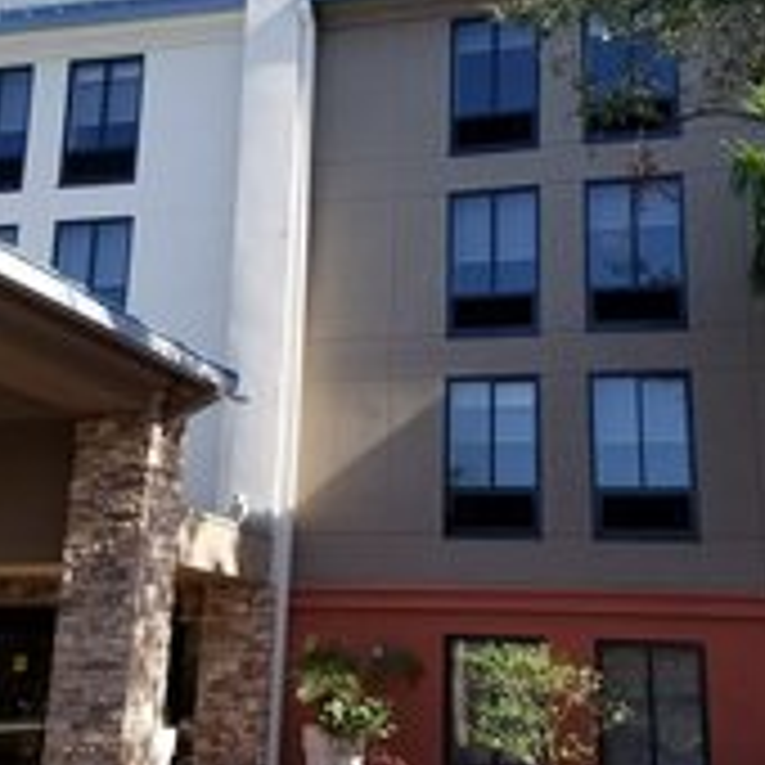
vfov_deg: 32.6
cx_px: 387
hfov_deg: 32.8
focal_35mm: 52
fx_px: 1300
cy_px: 274
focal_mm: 4.2
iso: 50
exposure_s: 1/932
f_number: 1.7
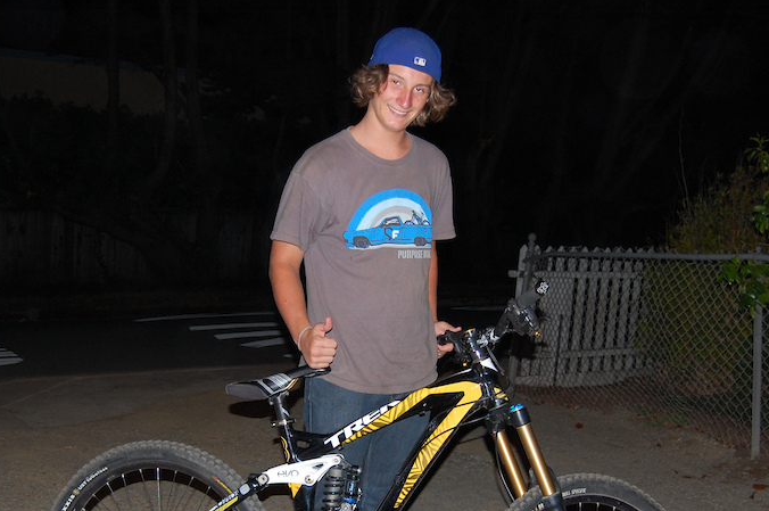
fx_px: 1067
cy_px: 373
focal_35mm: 50
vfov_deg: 26.6
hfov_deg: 39.6
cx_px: 350
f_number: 3.8
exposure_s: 1/60
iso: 400
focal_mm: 22
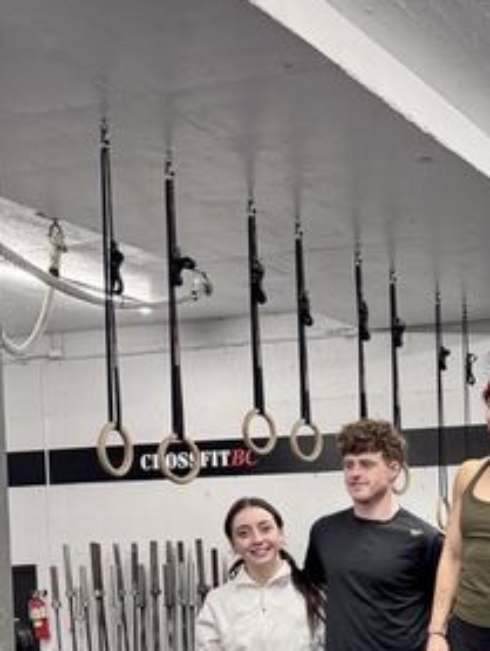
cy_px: 646
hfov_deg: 20.1
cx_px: 584
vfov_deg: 26.7
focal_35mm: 69
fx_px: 1300
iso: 125
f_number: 1.78
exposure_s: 1/60
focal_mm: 6.76
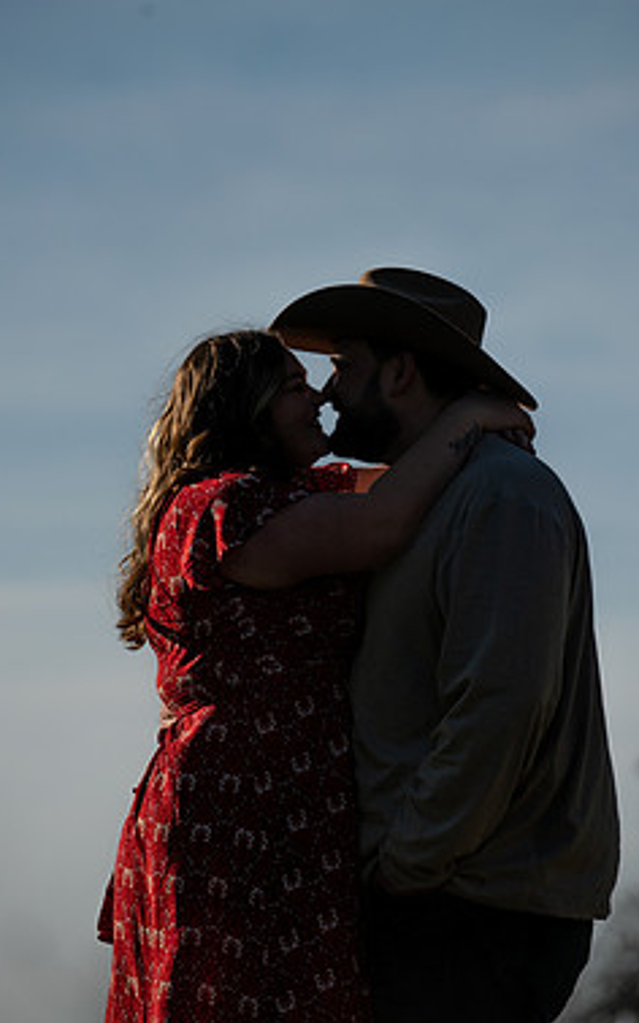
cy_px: 487
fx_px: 5075
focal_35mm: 182
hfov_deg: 7.2
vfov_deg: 11.5
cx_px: 328
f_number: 4.5
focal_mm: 150
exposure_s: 1/2000
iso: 50
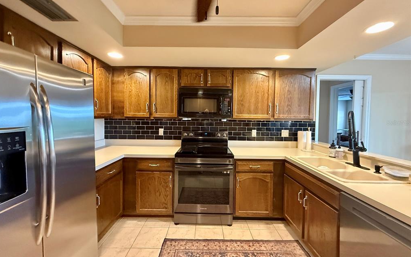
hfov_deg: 101.5
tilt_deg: -1.4
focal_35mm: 15
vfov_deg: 74.7
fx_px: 168
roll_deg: -0.4
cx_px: 204
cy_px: 123
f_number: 2.2
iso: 800
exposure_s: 1/60
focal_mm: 2.22
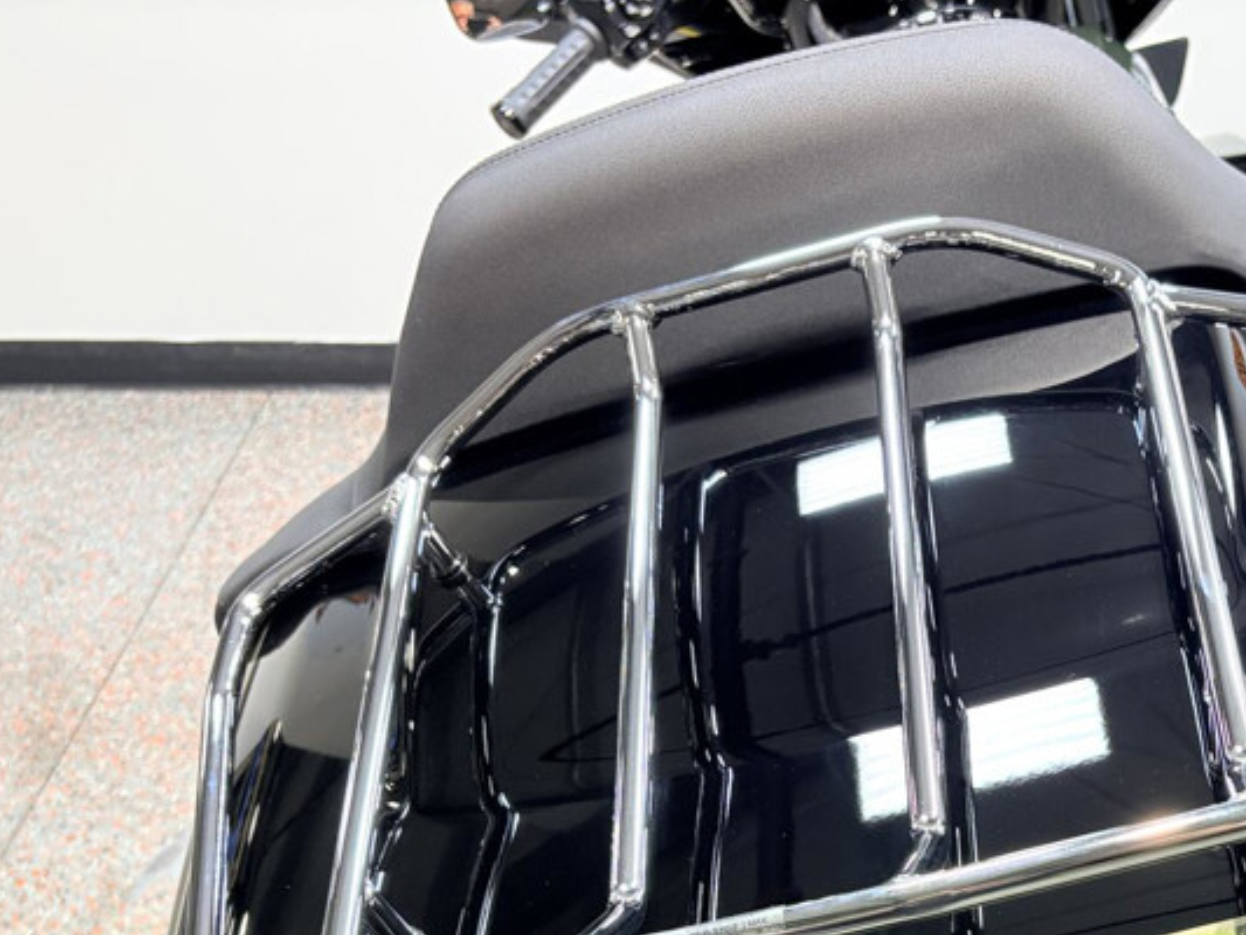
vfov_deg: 26.6
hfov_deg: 35.7
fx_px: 1872
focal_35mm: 52
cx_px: 976
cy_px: 933
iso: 100
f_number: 1.6
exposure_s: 1/120
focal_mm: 5.96
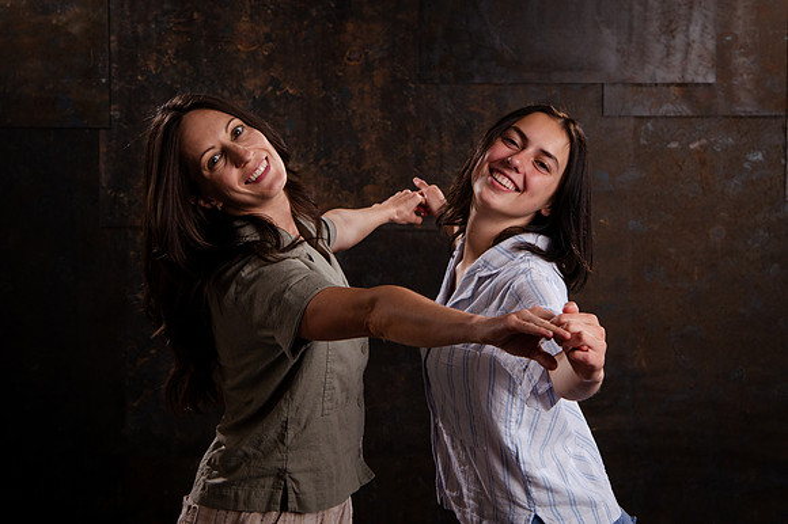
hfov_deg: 30.7
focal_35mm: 66
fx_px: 1437
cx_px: 409
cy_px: 219
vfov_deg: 20.7
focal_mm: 55
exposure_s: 1/160
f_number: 8
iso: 1000
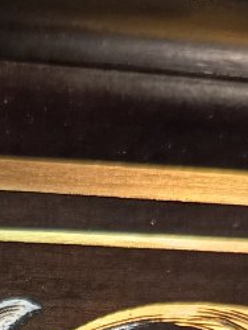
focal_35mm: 115
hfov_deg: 12.5
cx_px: -80
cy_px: 524
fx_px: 1097
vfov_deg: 15.5
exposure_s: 1/25
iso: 381
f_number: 1.7
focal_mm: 5.24
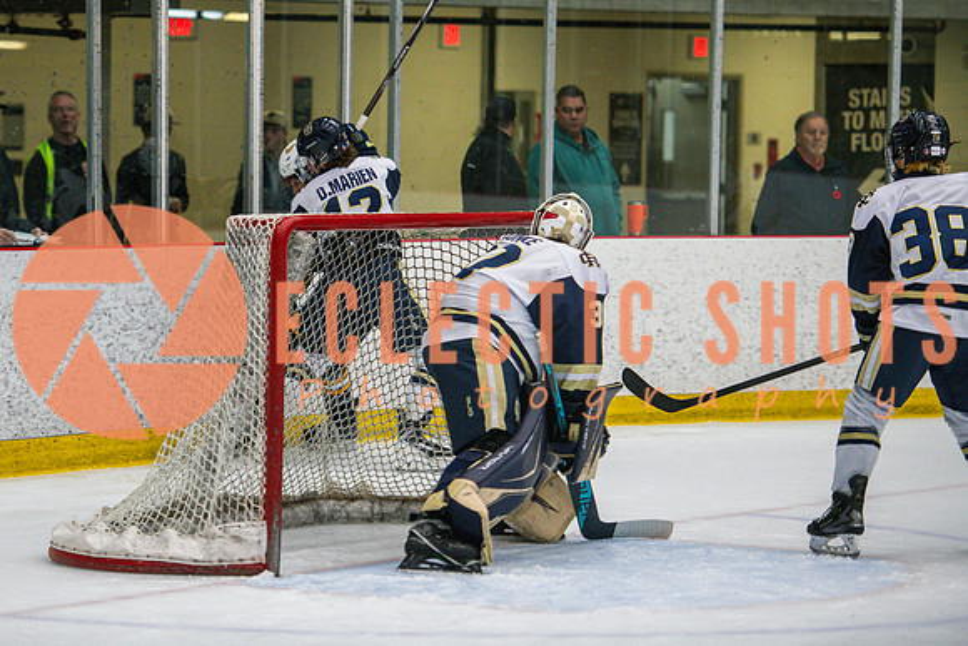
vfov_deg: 8.6
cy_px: 235
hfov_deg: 12.9
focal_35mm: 159
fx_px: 4277
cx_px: 352
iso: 2000
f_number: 3.2
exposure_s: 1/640
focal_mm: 125
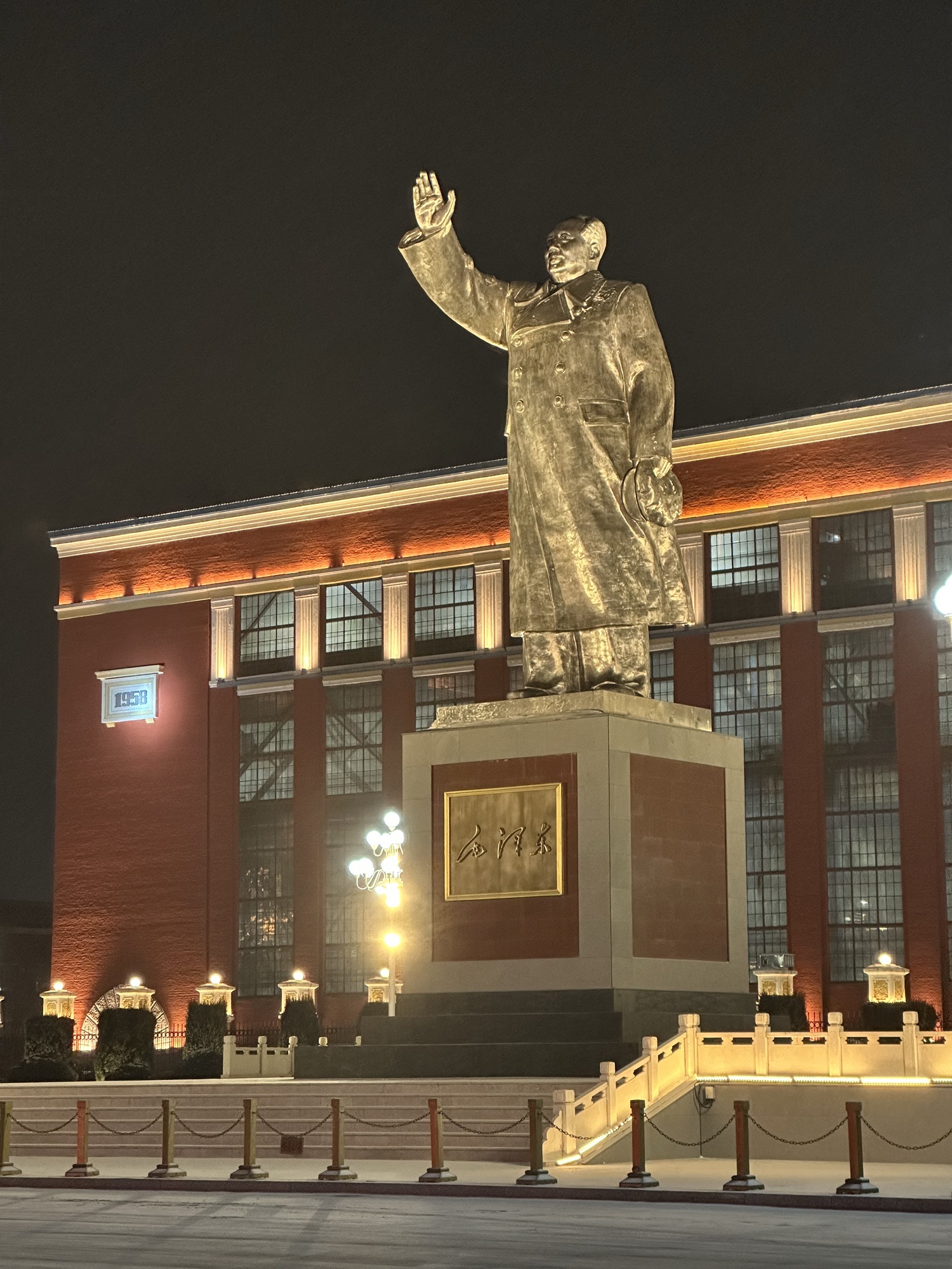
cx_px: 476
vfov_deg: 25.3
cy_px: 634
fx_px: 2824
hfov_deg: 19.1
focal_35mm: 77
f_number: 2.8
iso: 1250
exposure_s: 1/34
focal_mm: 9
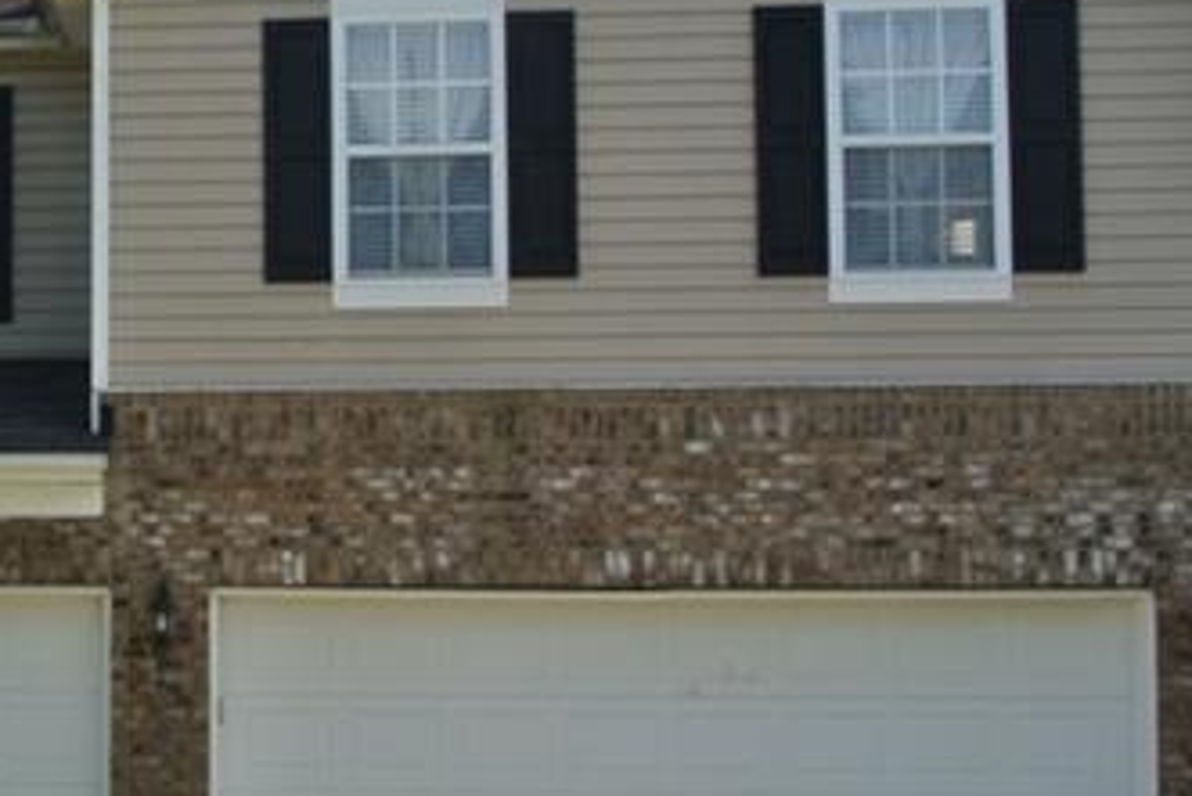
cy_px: 486
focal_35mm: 99
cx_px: -411
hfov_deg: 18.9
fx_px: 3279
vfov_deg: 13.8
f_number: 13
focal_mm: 12.2
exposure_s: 1/60
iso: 100
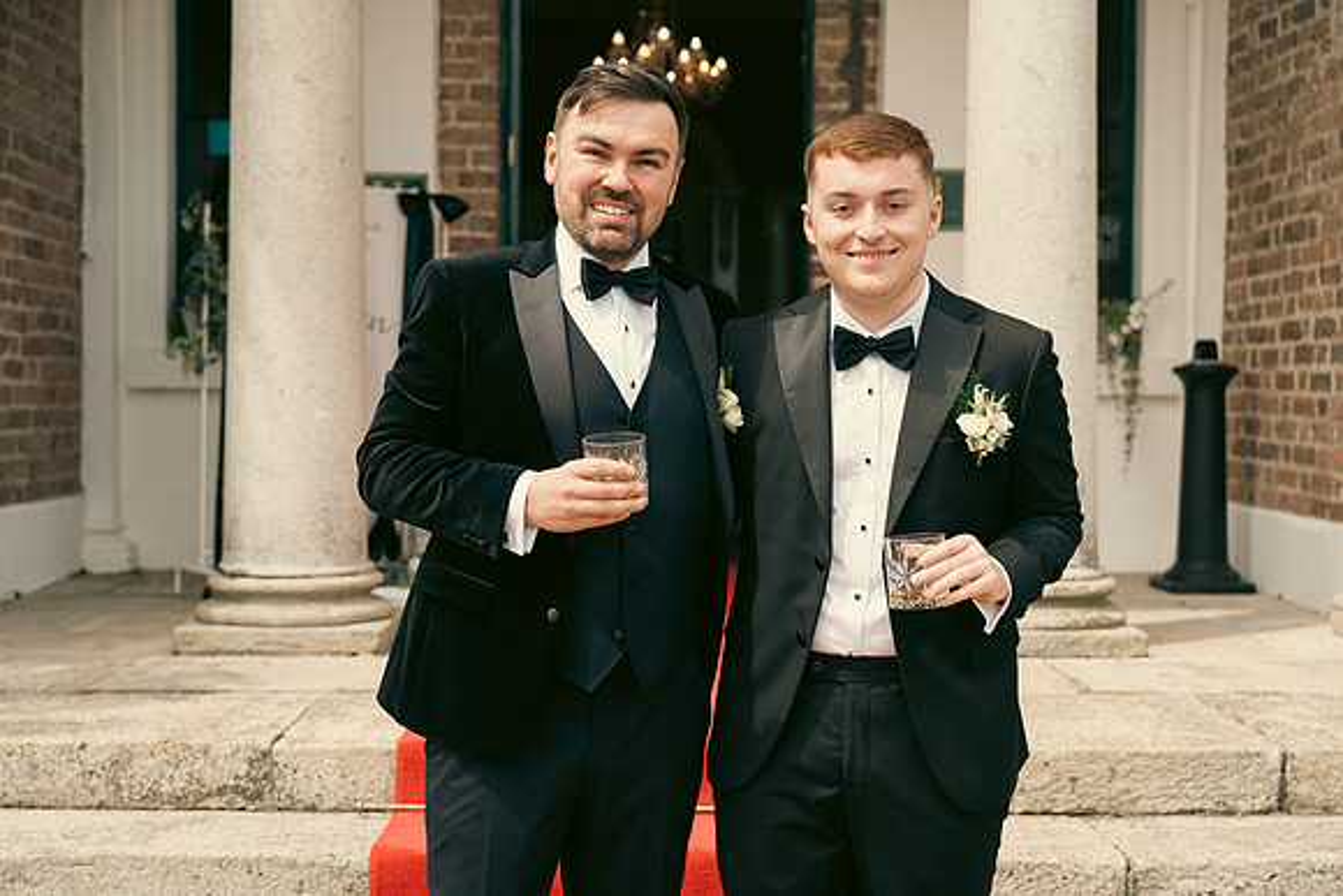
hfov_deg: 41.1
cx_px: 672
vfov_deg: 28.1
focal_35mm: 48
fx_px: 1791
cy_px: 448
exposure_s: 1/1250
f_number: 3.5
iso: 200
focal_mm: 48
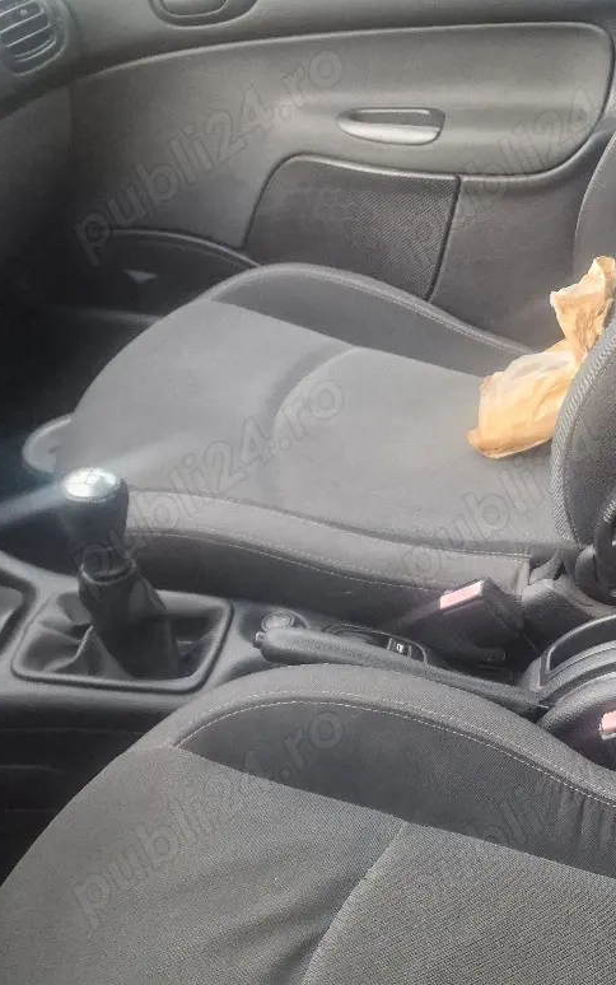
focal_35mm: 42
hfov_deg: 28.6
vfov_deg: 47.1
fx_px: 1128
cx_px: 621
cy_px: 531
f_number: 1.8
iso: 500
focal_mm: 6.4
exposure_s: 1/120
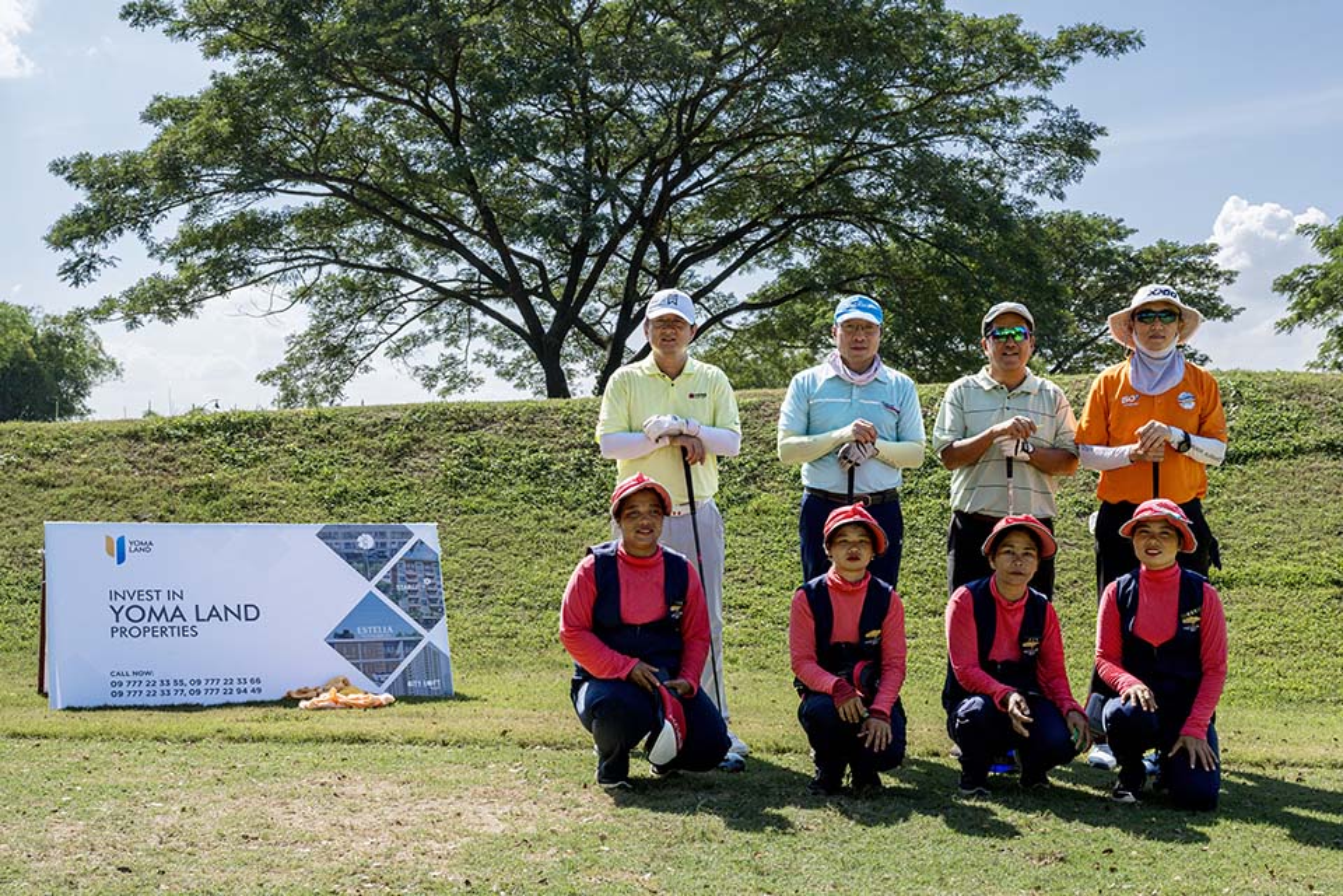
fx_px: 1567
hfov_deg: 46.4
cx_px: 672
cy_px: 448
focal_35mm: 42
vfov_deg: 31.9
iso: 360
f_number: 8
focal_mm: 42
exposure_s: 1/640
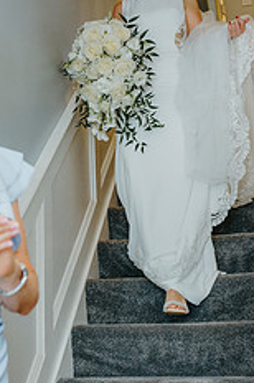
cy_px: 182
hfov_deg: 19.9
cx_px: 91
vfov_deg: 29.7
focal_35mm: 68
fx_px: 722
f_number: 2.8
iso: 800
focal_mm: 35
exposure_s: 1/125
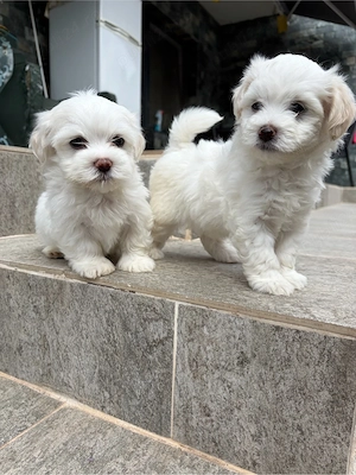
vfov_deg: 67.3
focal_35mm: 26
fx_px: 357
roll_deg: -0.8
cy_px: 238
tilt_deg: -6.3
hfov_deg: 53.1
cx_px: 178
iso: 50
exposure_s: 1/1393
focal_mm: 5.96
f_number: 1.6
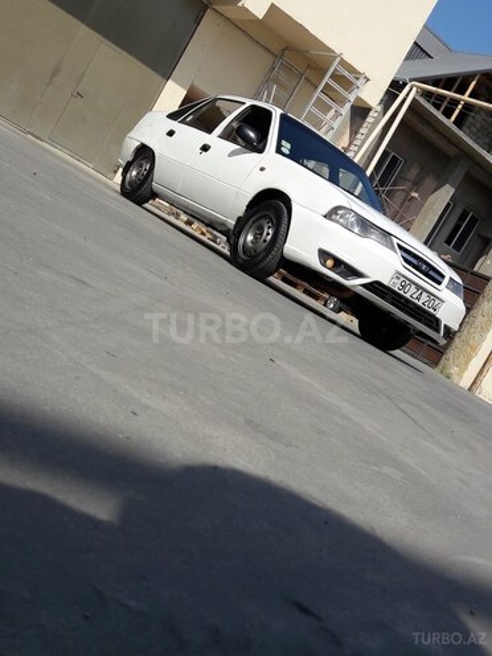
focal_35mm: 28
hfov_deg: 49.7
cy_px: 328
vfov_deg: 63.4
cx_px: 246
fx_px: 531
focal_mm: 3.7
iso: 40
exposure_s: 1/2273
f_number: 1.9
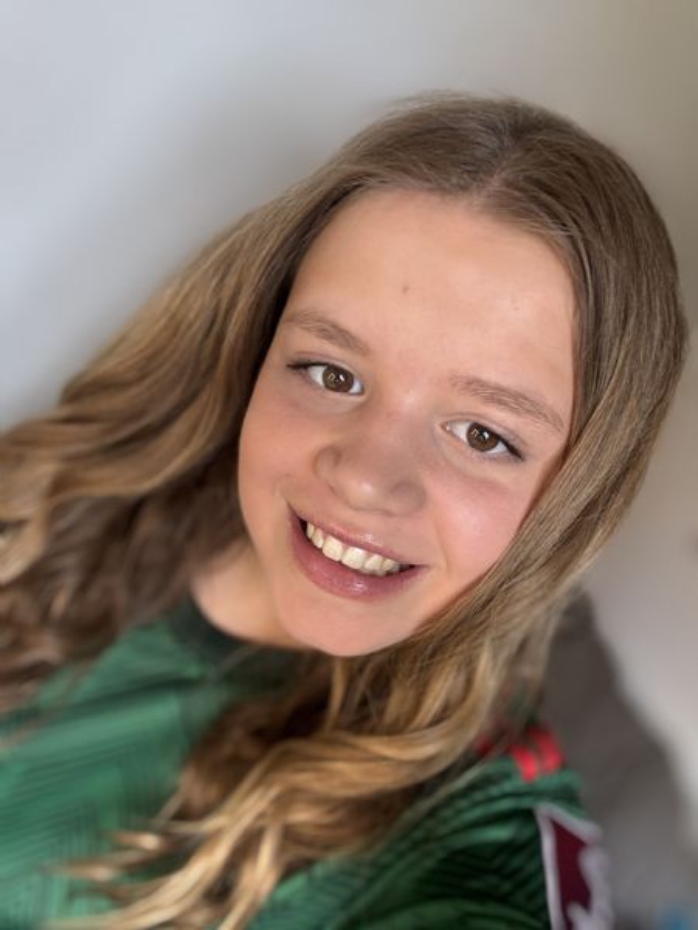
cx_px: 349
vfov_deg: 60.0
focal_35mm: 30
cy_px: 465
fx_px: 807
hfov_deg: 46.8
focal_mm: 2.69
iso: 100
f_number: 1.9
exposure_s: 1/60
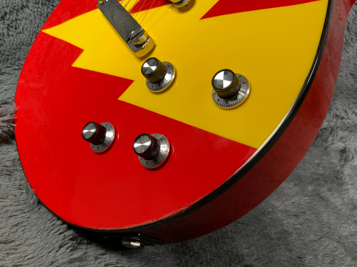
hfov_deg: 55.3
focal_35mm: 33
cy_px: 145
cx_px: 173
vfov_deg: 42.9
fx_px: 340
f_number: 1.8
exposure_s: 1/104
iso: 32
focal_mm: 3
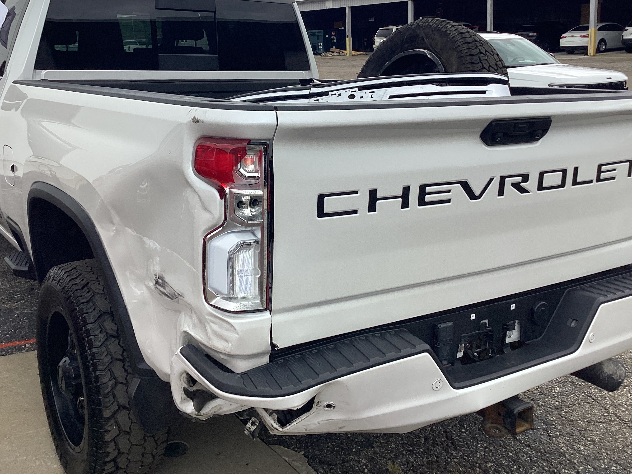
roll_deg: +2.2
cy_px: 185
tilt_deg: -12.4
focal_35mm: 38
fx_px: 694
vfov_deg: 37.5
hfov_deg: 48.9
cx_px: 284
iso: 25
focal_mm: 3.3
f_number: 2.4
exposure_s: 1/327
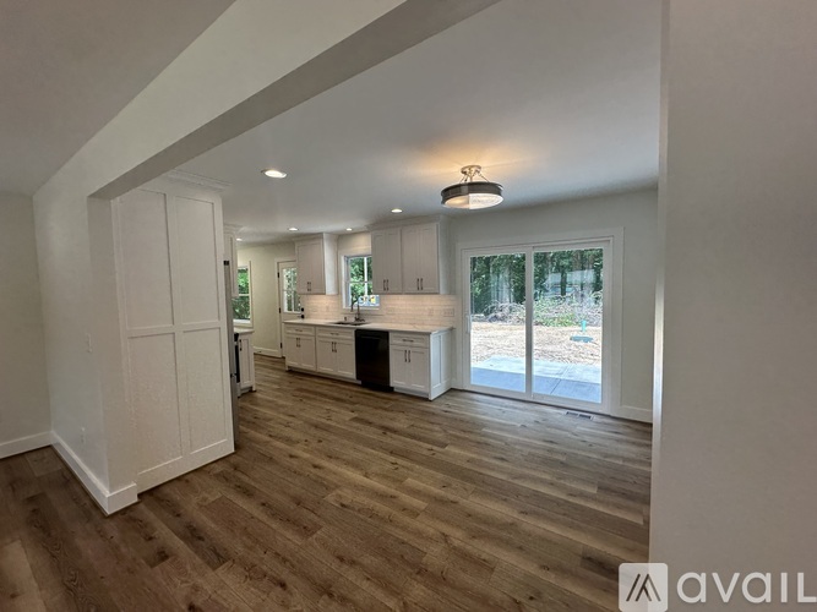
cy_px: 306
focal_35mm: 14
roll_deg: +0.8
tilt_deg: -3.3
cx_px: 408
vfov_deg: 85.7
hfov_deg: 102.1
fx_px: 330
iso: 40
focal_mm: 2.22
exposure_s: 1/164
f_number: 2.2
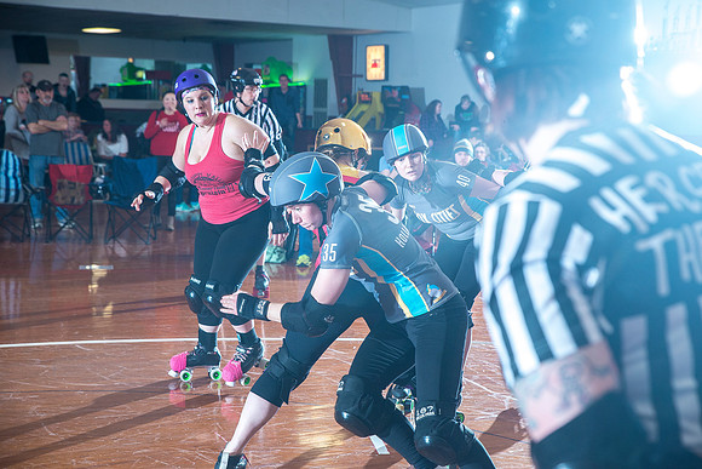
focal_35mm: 62
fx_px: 1209
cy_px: 234
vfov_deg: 21.9
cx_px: 351
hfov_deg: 32.4
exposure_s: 1/160
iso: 800
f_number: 5.6
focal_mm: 62
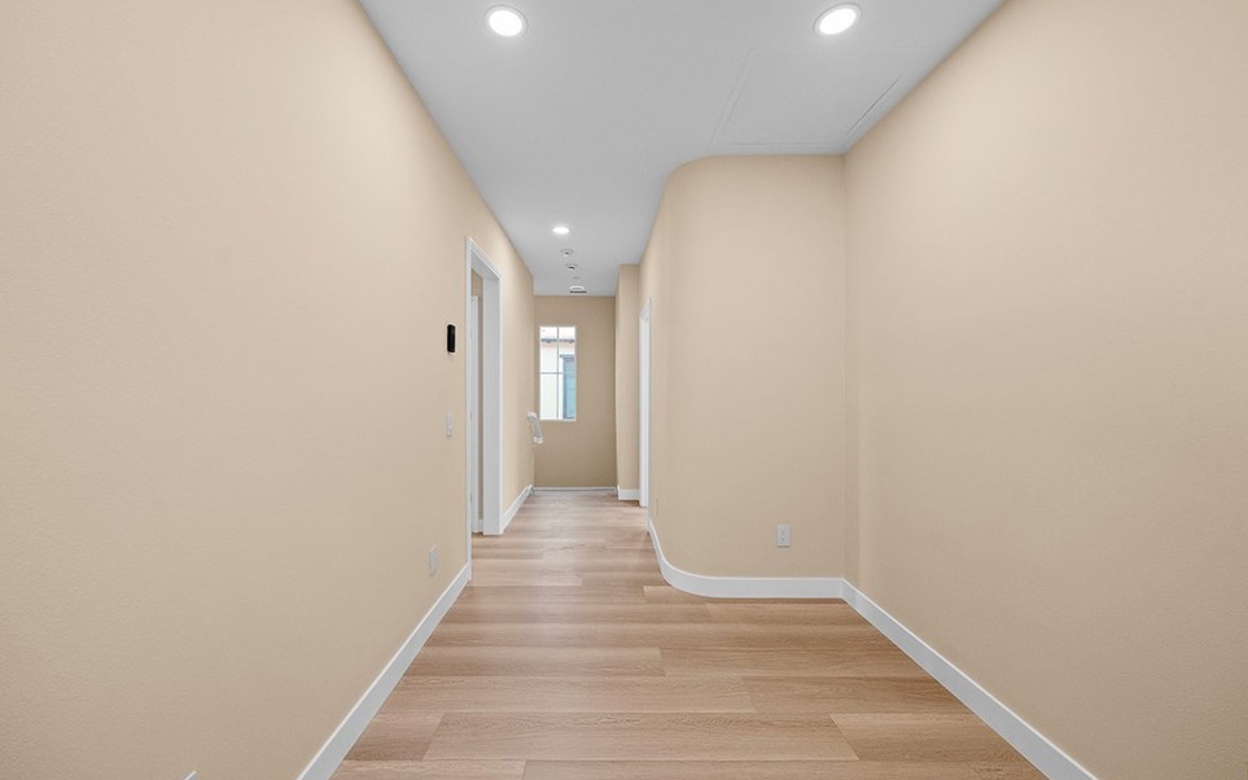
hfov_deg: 109.3
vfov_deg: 82.8
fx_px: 442
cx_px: 609
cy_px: 385
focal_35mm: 13
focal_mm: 12
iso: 1000
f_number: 5.6
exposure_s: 1/100
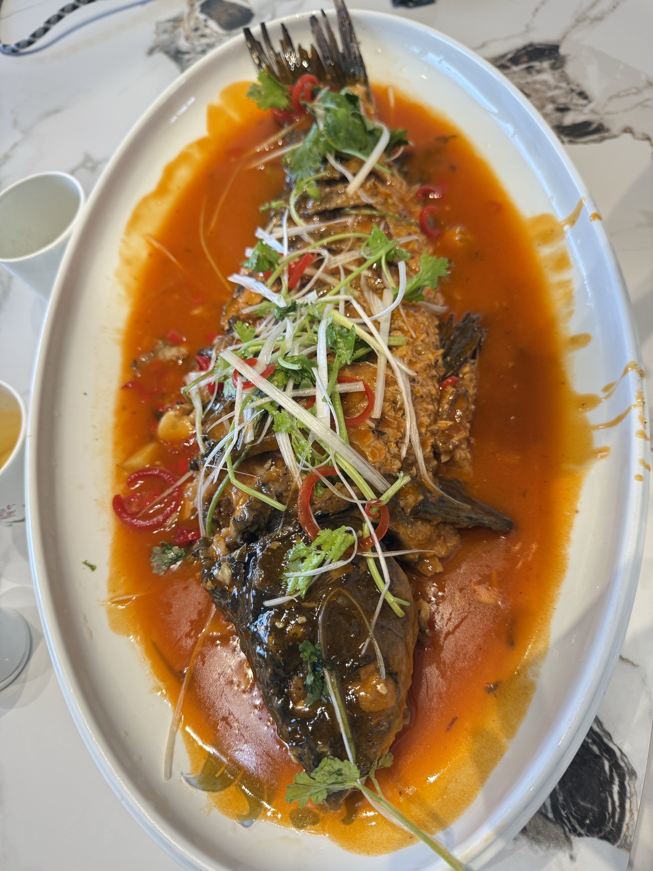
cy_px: 436
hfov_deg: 56.8
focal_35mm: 24
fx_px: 604
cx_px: 326
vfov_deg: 71.6
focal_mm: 6.76
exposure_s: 1/121
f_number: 1.78
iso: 125
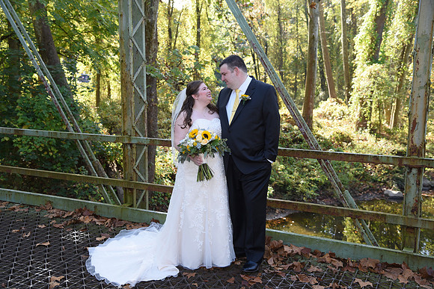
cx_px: 217
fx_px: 458
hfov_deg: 50.7
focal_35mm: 38
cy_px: 144
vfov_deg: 35.1
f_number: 4.5
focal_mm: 38
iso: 400
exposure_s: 1/200
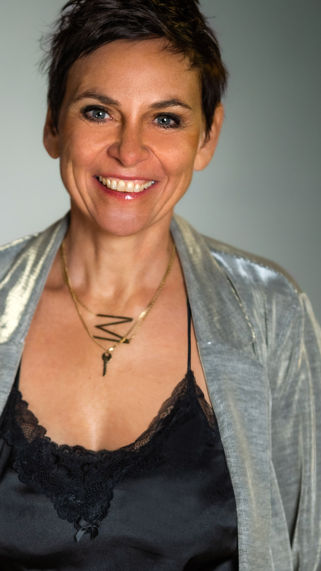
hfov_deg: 6.4
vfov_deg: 11.2
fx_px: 2890
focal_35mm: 191
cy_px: 433
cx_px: 85
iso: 320
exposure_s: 1/125
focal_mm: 105
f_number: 1.4
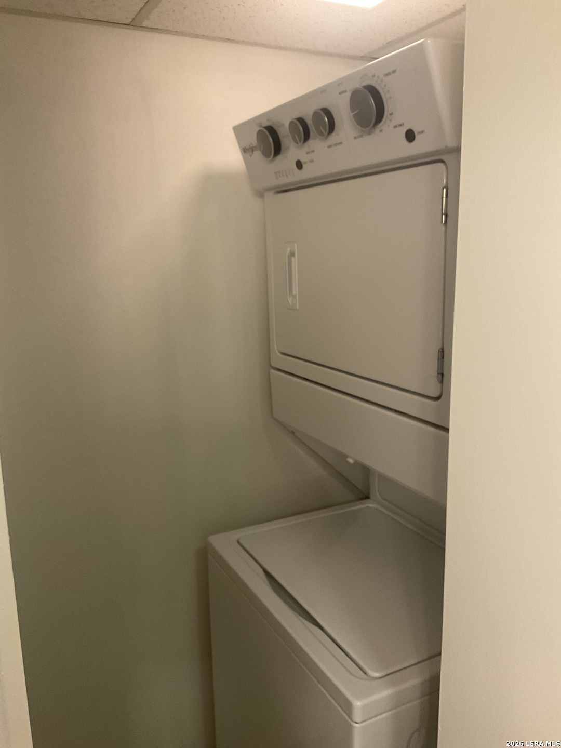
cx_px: 280
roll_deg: +1.3
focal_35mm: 29
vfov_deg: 61.7
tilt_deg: -10.7
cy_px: 374
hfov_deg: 48.2
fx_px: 627
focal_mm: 3
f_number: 1.8
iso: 125
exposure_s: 1/60
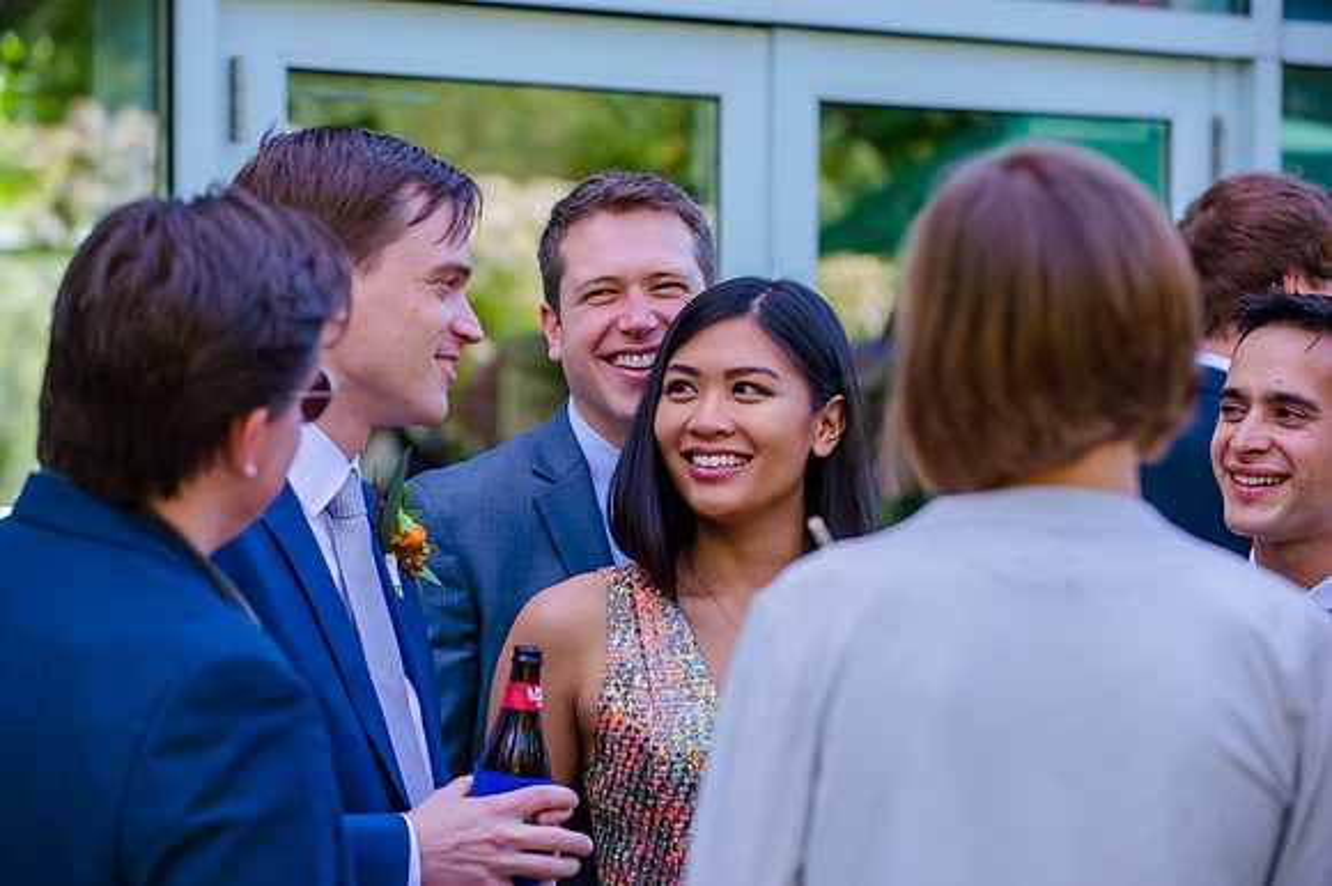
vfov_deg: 10.3
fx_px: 4936
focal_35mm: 133
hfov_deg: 15.4
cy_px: 440
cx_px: 621
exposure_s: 1/320
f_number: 4
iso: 400
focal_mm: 125
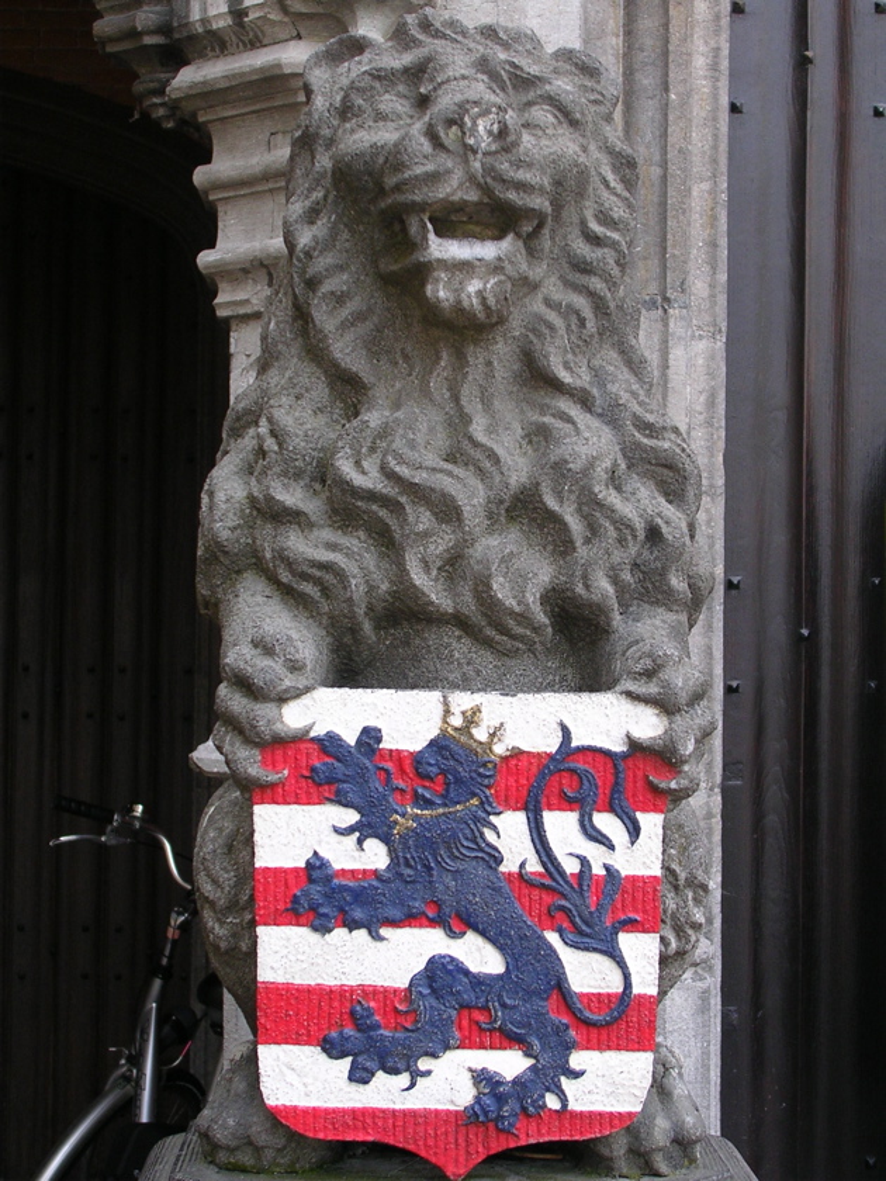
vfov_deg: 27.0
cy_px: 590
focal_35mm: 72
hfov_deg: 20.4
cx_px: 443
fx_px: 2457
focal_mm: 10.9
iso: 50
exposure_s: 1/91.8
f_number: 3.7
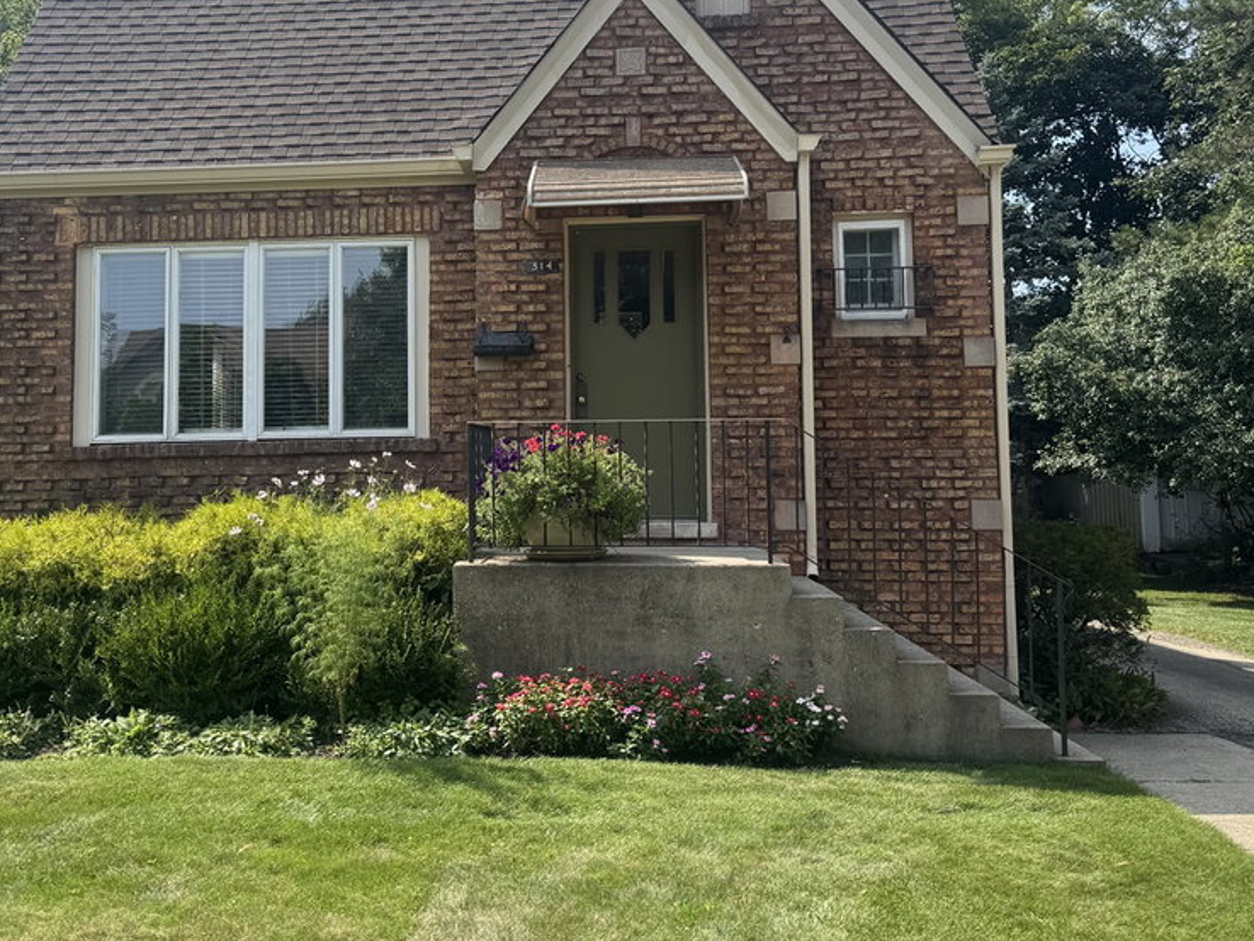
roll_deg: +0.5
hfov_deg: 47.5
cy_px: 358
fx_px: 1413
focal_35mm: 39
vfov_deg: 36.6
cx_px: 494
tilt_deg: +5.9
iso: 80
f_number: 1.78
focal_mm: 6.76
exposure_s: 1/2506
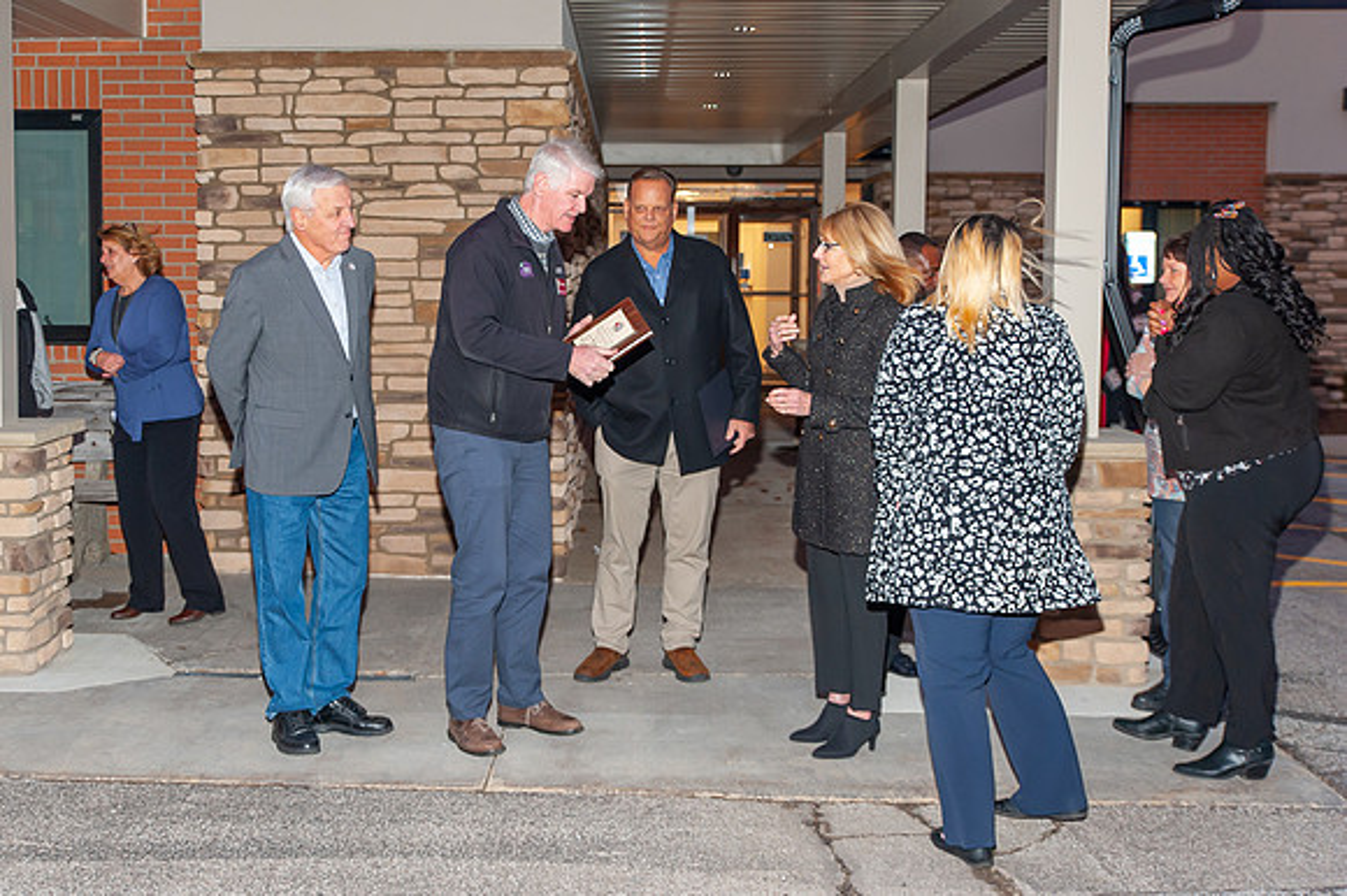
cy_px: 372
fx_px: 1624
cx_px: 535
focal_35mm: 43
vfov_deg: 30.8
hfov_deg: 44.8
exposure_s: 1/160
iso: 800
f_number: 2.8
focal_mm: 36
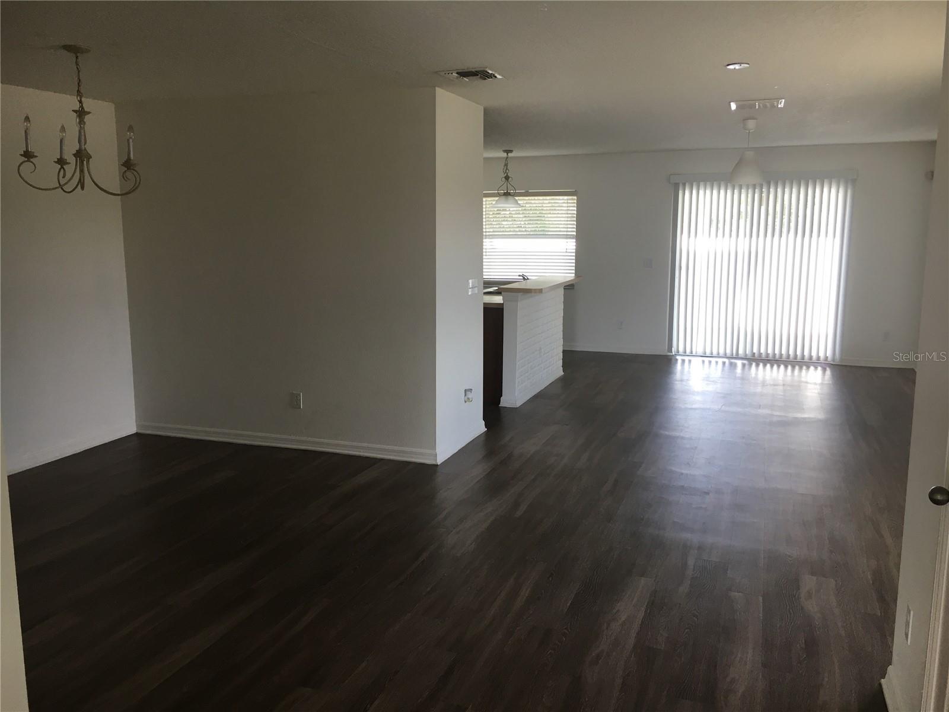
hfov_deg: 61.7
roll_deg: -0.1
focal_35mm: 29
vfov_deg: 48.2
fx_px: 795
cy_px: 356
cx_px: 474
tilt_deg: -9.4
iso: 25
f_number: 2.2
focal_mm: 4.15
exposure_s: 1/40
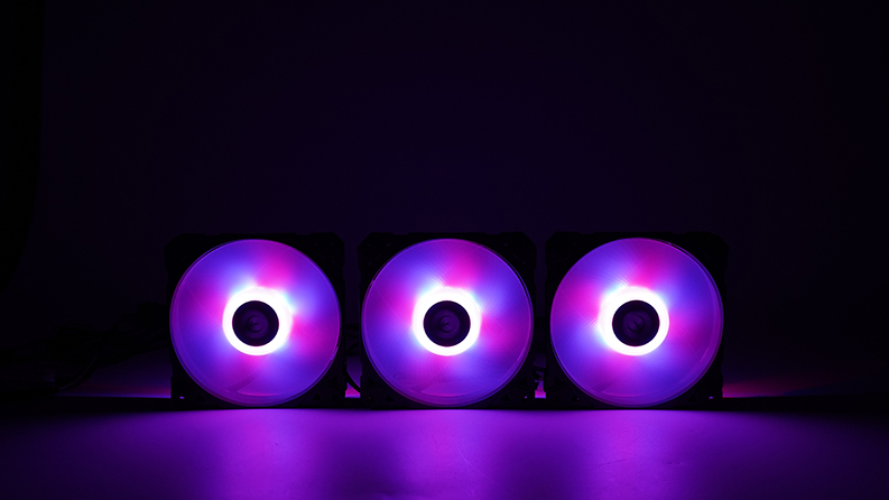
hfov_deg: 54.0
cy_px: 281
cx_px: 442
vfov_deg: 32.0
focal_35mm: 37
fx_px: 872
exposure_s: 1/80
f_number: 6.3
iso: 1000
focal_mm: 35
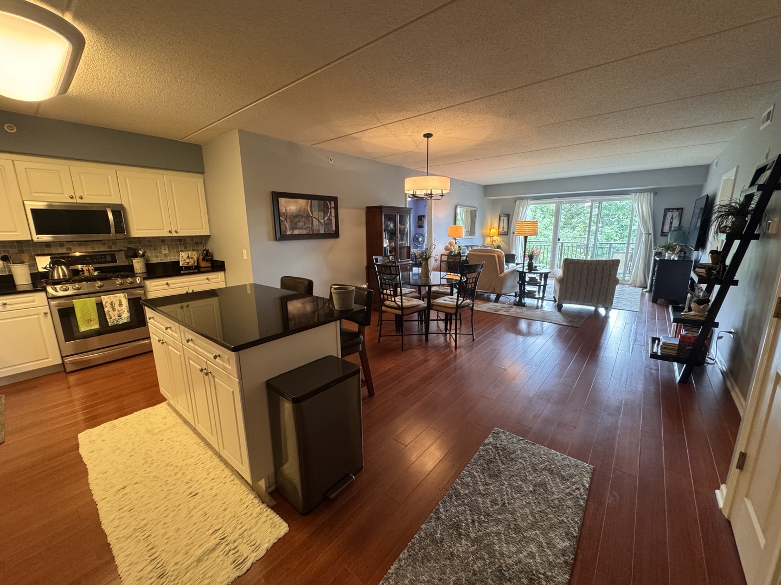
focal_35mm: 14
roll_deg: -0.1
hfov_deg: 102.1
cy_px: 292
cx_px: 390
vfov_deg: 85.7
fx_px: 316
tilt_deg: -12.4
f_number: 2.2
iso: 400
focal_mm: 2.22
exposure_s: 1/60
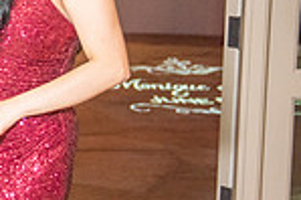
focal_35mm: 148
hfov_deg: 12.8
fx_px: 1236
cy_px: 37
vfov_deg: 9.2
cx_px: -208
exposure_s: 1/125
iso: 1250
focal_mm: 38
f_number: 2.8
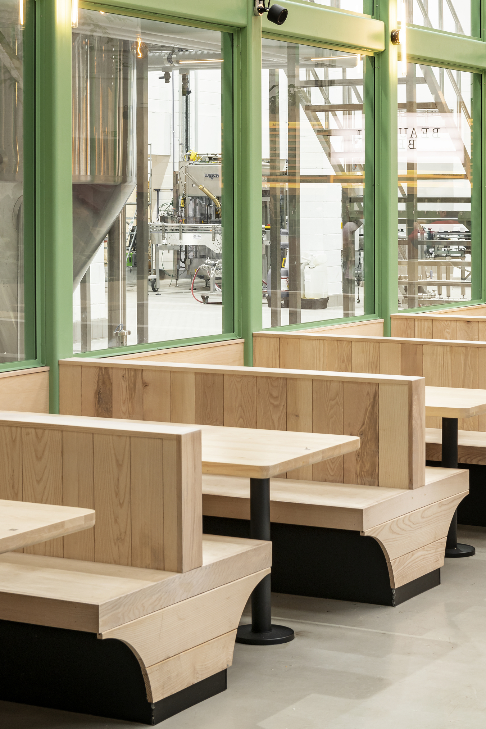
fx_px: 1559
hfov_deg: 17.7
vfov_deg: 26.1
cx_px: 253
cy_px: 230
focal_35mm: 77
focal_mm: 52
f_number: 10
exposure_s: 1/5
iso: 200
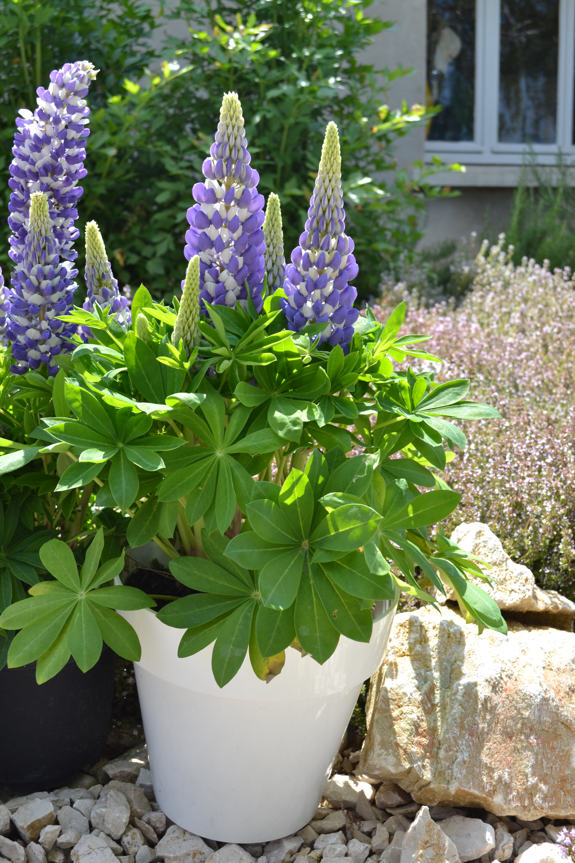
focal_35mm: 45
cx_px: 288
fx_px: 1078
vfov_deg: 43.6
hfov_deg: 29.9
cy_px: 432
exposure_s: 1/100
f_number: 6.3
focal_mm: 30
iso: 100
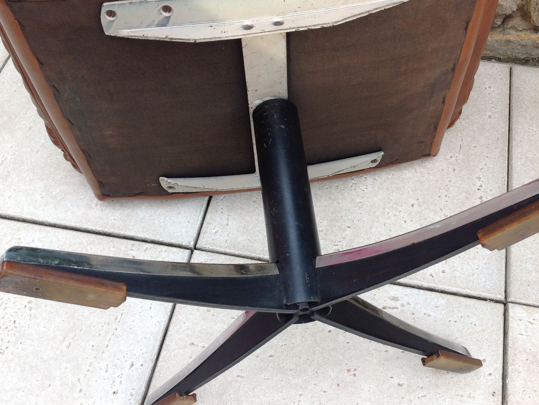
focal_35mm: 41
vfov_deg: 35.1
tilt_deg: -59.0
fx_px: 638
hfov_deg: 45.7
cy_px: 195
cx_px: 287
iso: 50
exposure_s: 1/217
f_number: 2.4
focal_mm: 4.28
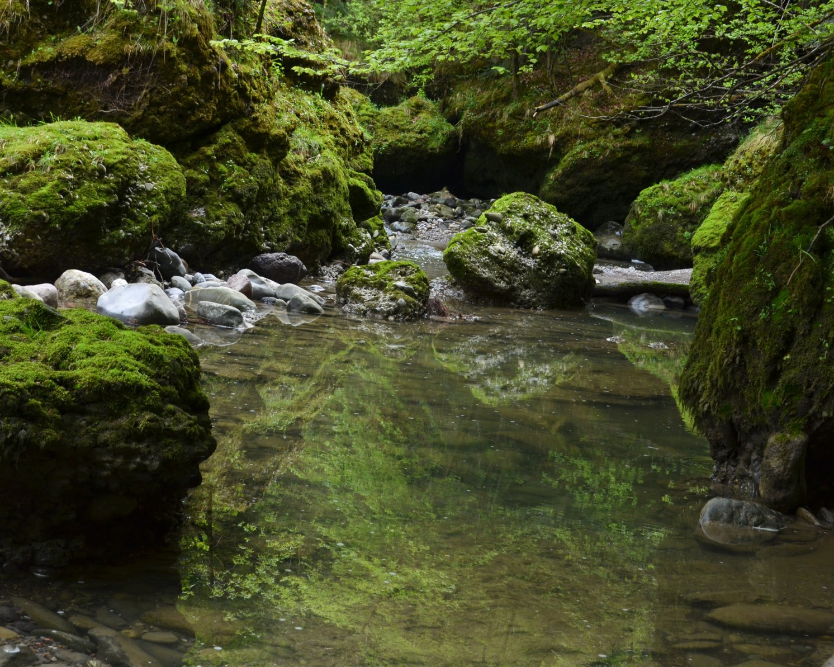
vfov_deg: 26.2
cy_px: 334
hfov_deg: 32.5
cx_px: 404
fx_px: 1431
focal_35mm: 58
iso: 450
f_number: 8
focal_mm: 34
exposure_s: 1/160
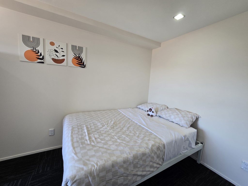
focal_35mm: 13
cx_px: 124
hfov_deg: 106.2
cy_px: 93
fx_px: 93
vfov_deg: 89.9
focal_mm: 2.2
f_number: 2.2
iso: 100
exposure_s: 1/50
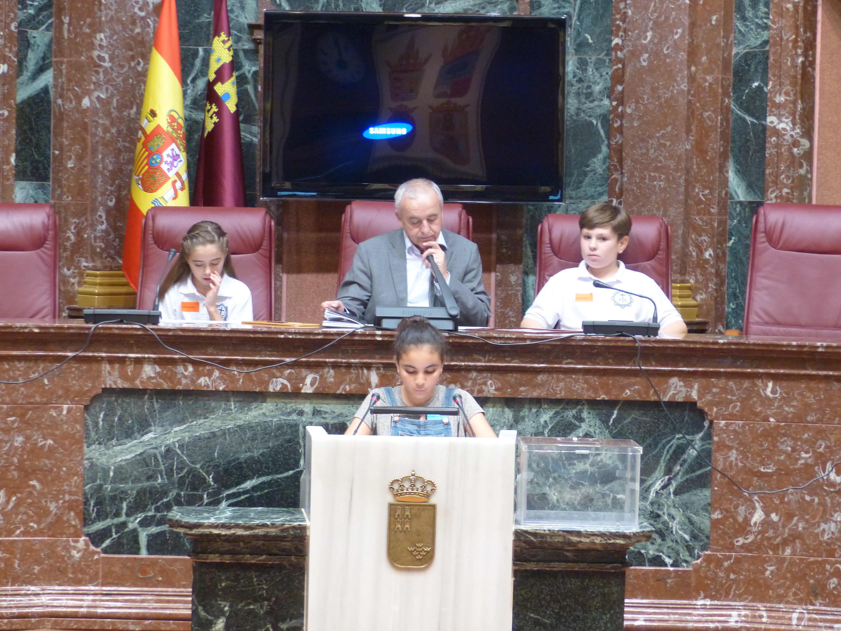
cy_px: 316
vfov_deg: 16.2
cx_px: 420
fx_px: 2211
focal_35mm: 91
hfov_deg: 21.5
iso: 400
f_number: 2.8
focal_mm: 16.4
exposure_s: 1/20
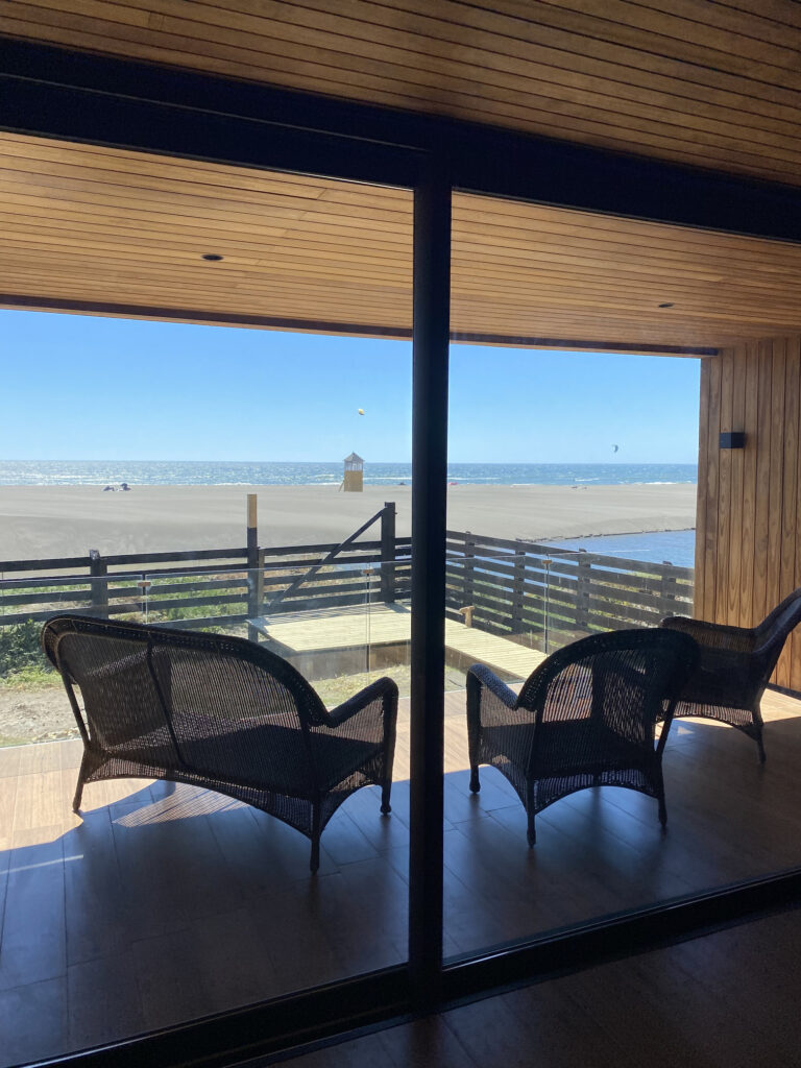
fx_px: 802
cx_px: 400
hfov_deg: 53.1
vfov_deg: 67.3
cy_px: 534
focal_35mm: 26
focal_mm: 4.25
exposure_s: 1/1395
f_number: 1.8
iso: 32
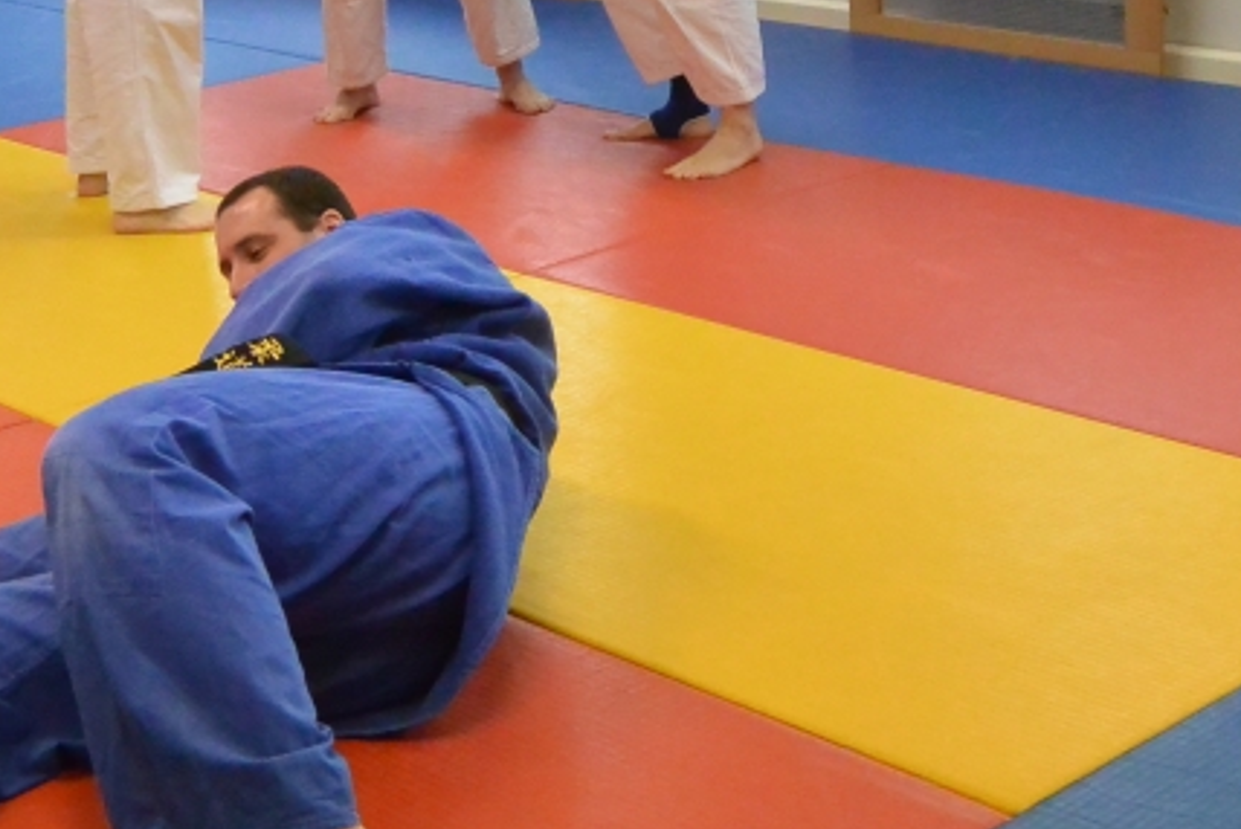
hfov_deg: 26.6
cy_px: 157
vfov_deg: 17.8
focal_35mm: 76
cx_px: 754
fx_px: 2622
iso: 1600
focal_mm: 11.5
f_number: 4.2
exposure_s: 1/250
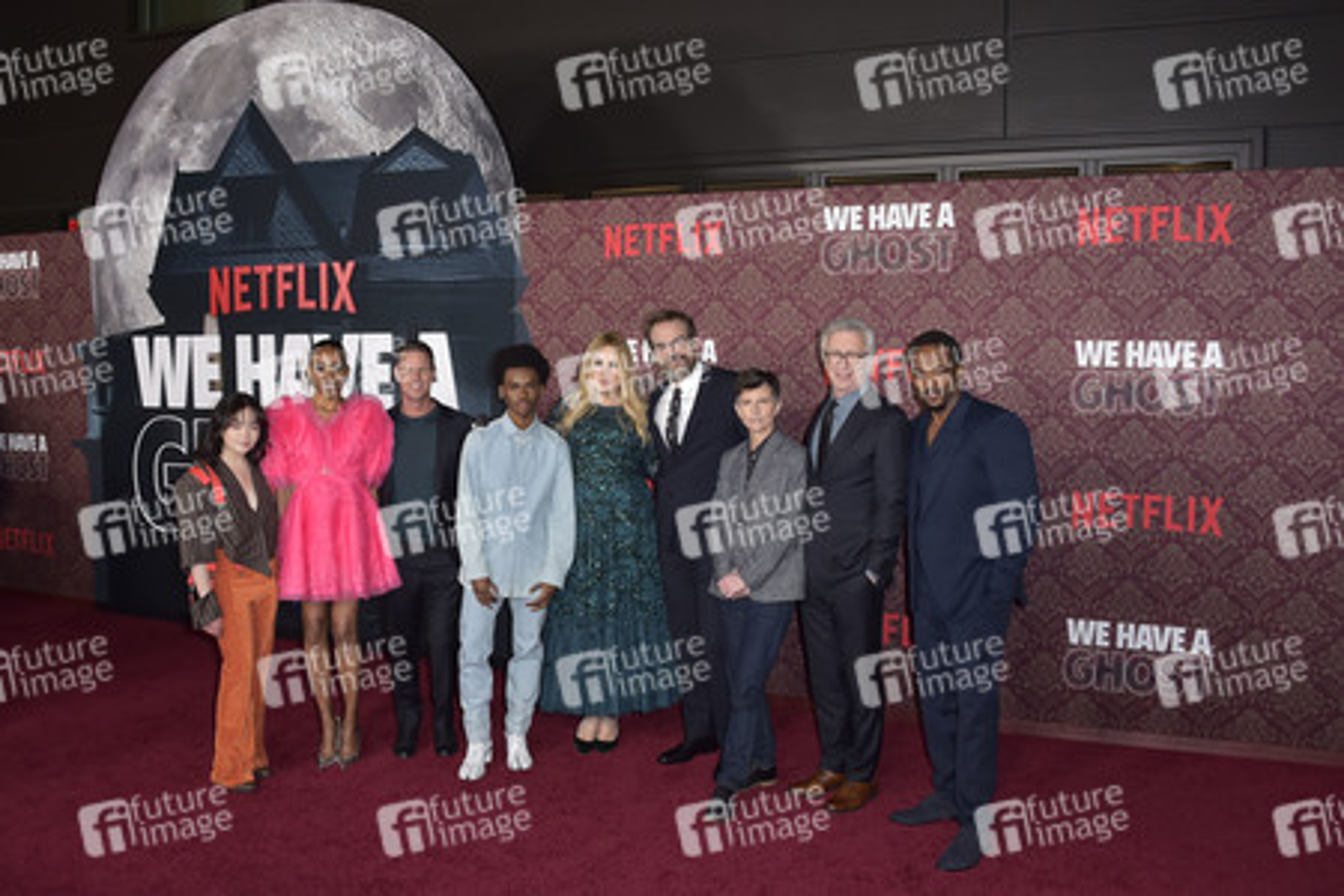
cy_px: 448
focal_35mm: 28
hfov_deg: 65.5
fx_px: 1045
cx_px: 672
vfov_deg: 46.4
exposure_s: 1/250
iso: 1000
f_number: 6.3
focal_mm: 28
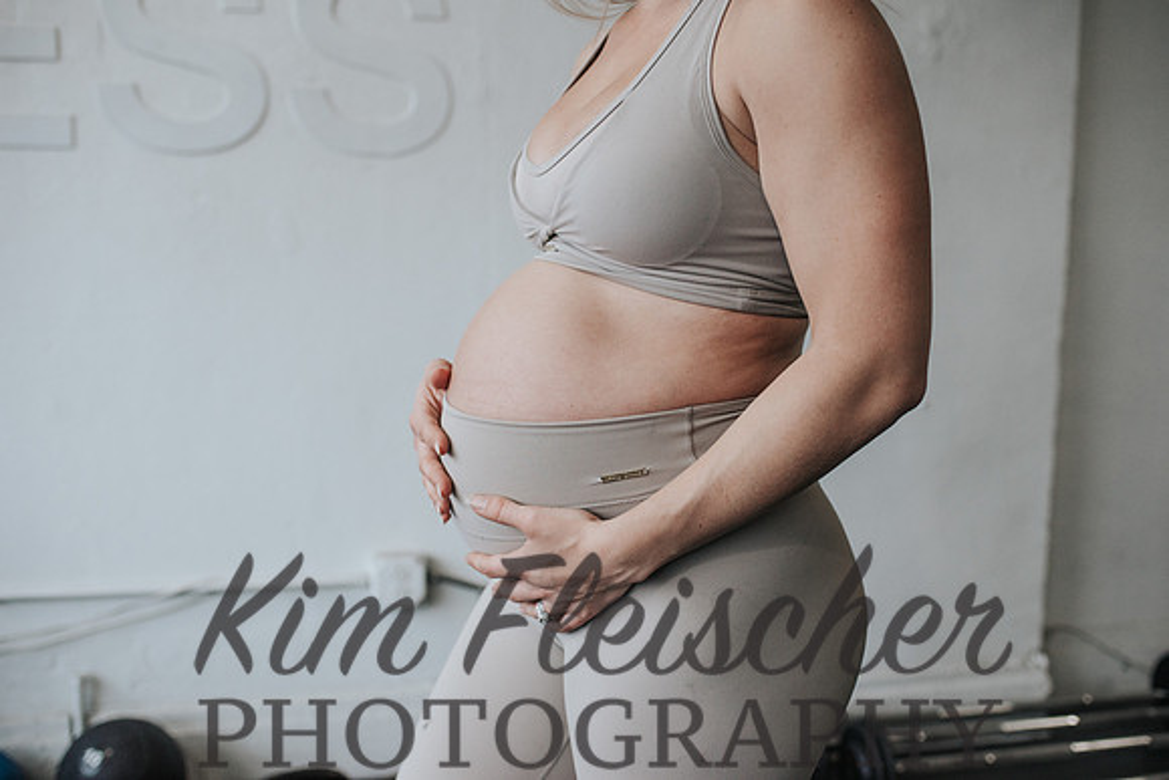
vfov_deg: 37.9
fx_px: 1137
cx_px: 584
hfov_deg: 54.4
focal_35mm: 35
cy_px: 390
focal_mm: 35
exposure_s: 1/250
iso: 800
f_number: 3.2
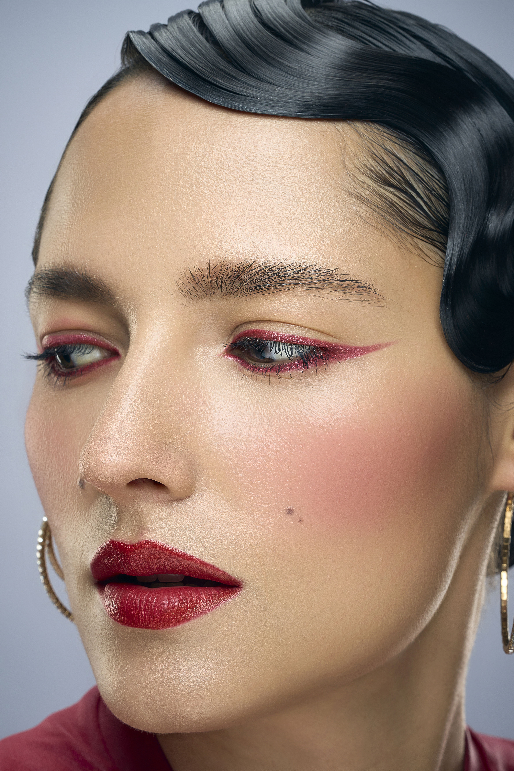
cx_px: 257
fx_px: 1927
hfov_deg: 15.2
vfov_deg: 22.6
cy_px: 386
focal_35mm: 90
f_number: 16
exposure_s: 1/160
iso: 400
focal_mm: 90
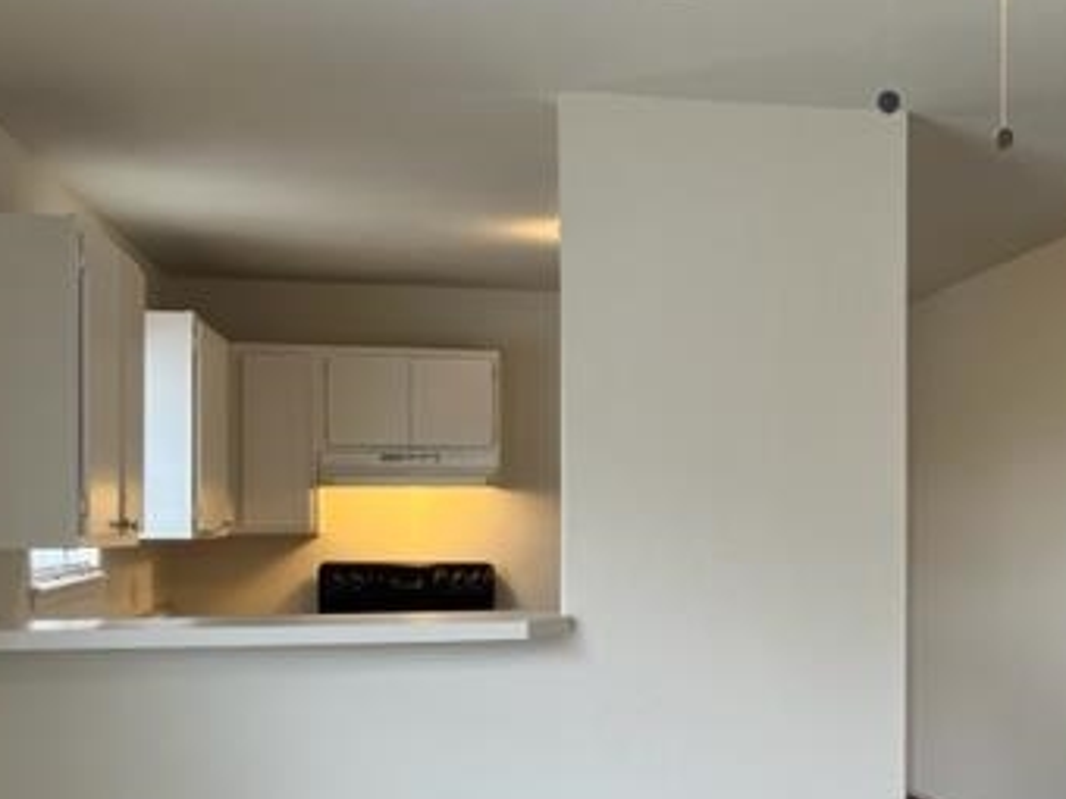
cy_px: 514
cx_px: 762
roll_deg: +0.3
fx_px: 1509
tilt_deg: -0.9
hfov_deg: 38.2
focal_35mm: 49
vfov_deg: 29.5
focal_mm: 5.7
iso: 80
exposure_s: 1/121
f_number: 1.5
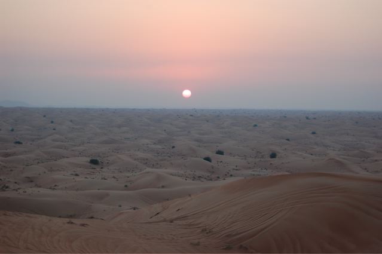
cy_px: 127
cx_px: 191
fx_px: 875
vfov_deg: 16.5
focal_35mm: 82
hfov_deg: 24.6
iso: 360
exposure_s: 1/125
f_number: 5.6
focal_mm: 55
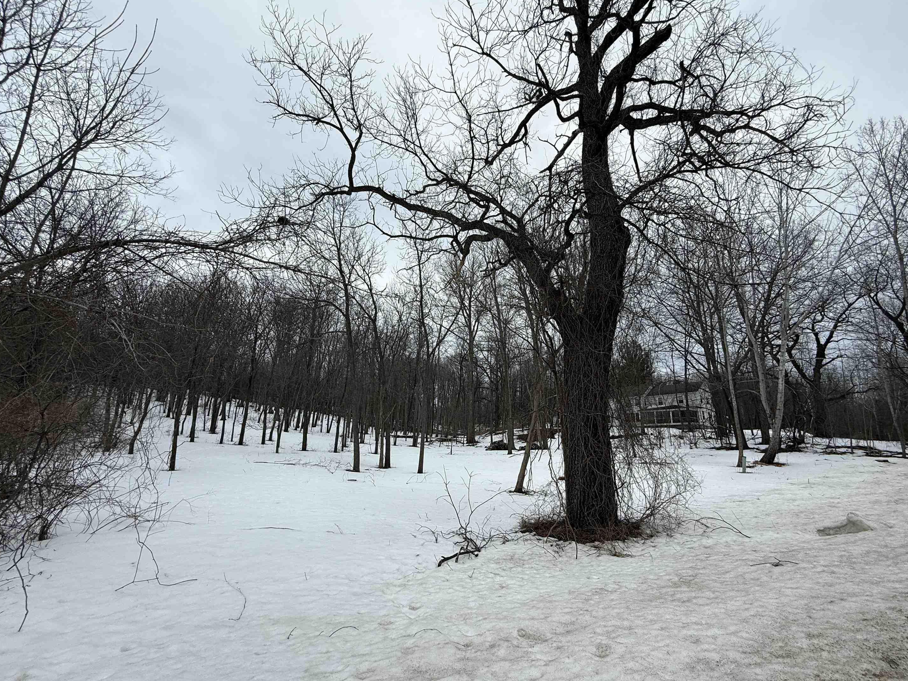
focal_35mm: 15
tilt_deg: +16.2
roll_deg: -1.9
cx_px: 467
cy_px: 342
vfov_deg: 81.7
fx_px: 393
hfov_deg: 98.1
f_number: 2.2
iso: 50
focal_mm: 2.22
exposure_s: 1/1087
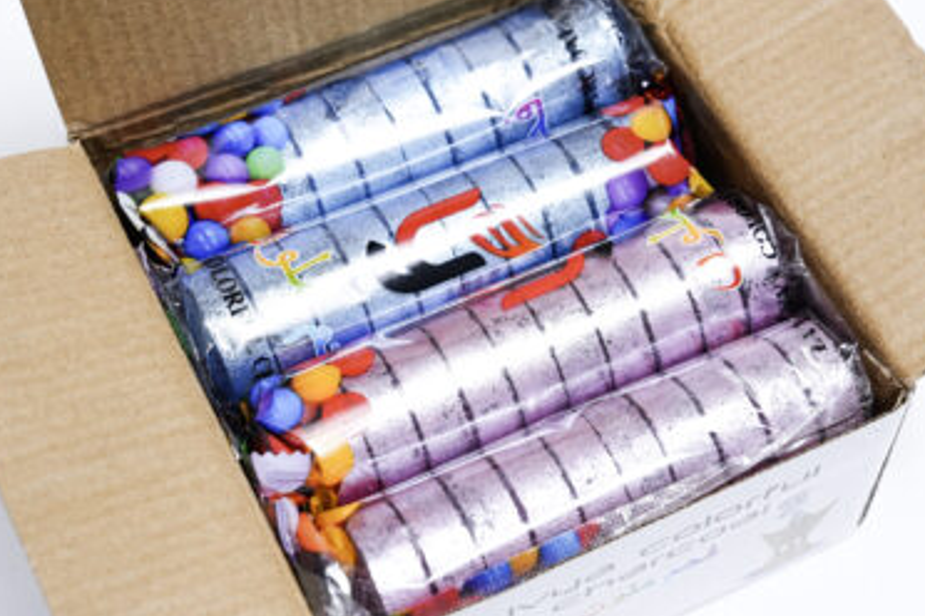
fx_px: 2081
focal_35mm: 81
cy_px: 337
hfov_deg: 25.0
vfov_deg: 16.9
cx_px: 522
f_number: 8
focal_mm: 70
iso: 3200
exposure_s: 1/250
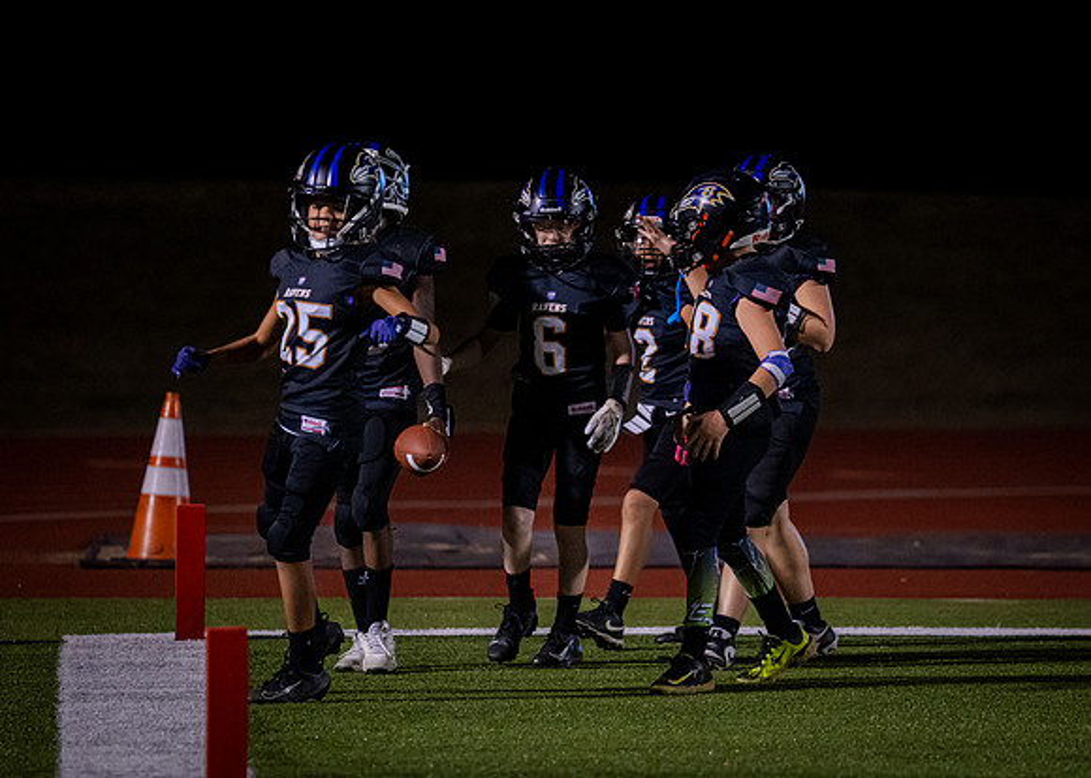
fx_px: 9126
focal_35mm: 295
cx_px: 696
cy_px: 394
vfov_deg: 4.9
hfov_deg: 6.8
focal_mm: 200
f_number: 2.8
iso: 2500
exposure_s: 1/1000
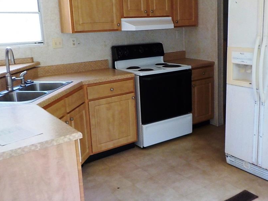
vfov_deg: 37.7
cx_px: 162
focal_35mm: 38
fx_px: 294
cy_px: 87
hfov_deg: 48.6
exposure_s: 1/30
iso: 250
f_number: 3.3
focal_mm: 4.1
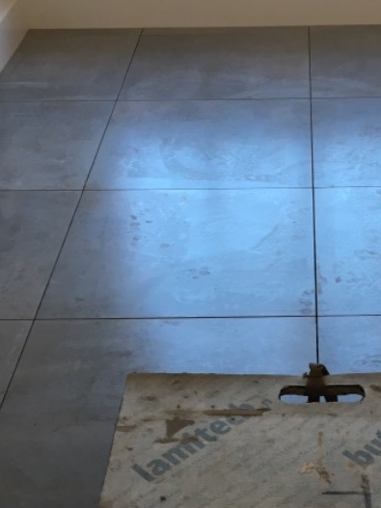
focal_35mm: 66
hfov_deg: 22.0
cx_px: 299
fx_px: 969
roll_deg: +1.1
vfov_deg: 28.9
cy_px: 390
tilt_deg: -37.7
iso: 25
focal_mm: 4.15
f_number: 2.2
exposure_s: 1/33
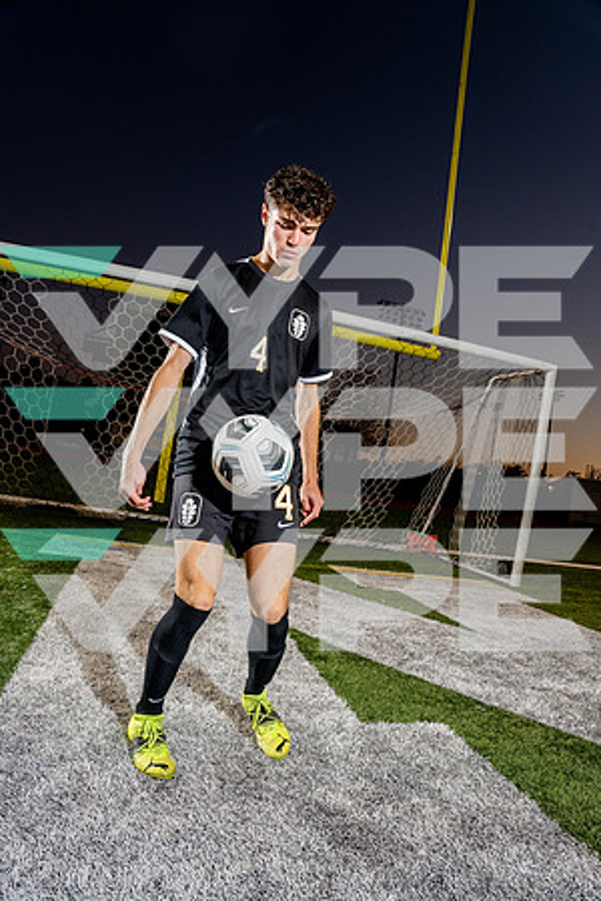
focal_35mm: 22
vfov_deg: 78.6
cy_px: 450
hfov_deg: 57.2
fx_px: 551
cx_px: 300
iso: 800
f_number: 8
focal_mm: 22
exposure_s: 1/250
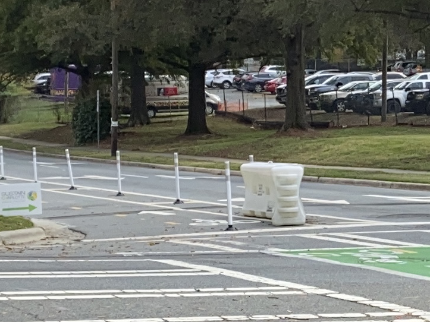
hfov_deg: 13.4
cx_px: 446
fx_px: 1801
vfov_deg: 10.2
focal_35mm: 145
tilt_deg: -4.8
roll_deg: -2.2
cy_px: 172
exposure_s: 1/1524
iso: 32
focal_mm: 4.25
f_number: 1.8
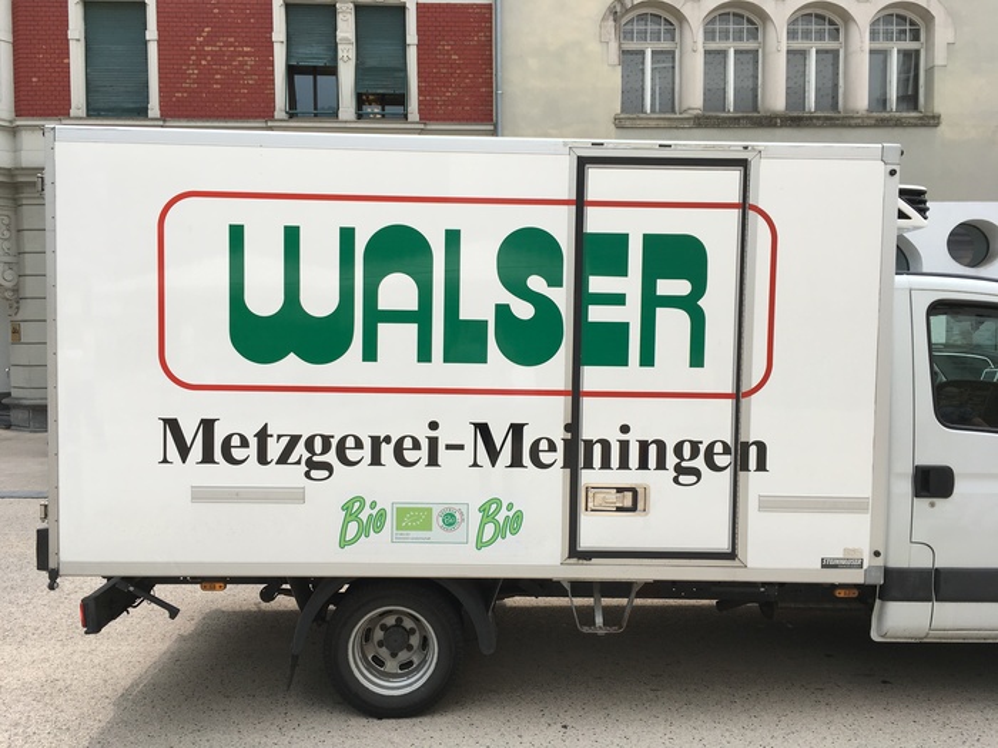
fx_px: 836
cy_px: 374
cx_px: 499
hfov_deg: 61.7
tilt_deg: -2.6
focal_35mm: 29
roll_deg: +0.6
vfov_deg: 48.2
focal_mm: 4.15
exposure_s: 1/499
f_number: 2.2
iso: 25
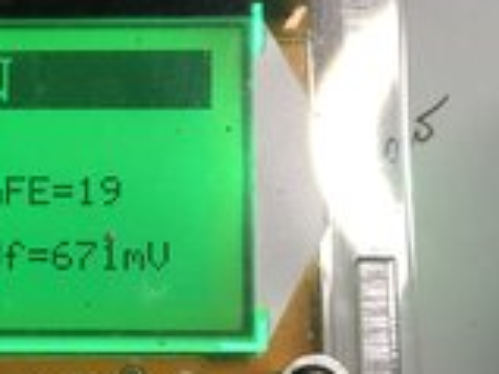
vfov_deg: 20.0
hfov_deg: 25.8
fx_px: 1052
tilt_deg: -82.2
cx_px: 50
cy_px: 261
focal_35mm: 73
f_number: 2.2
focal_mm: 4.15
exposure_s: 1/33
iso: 50
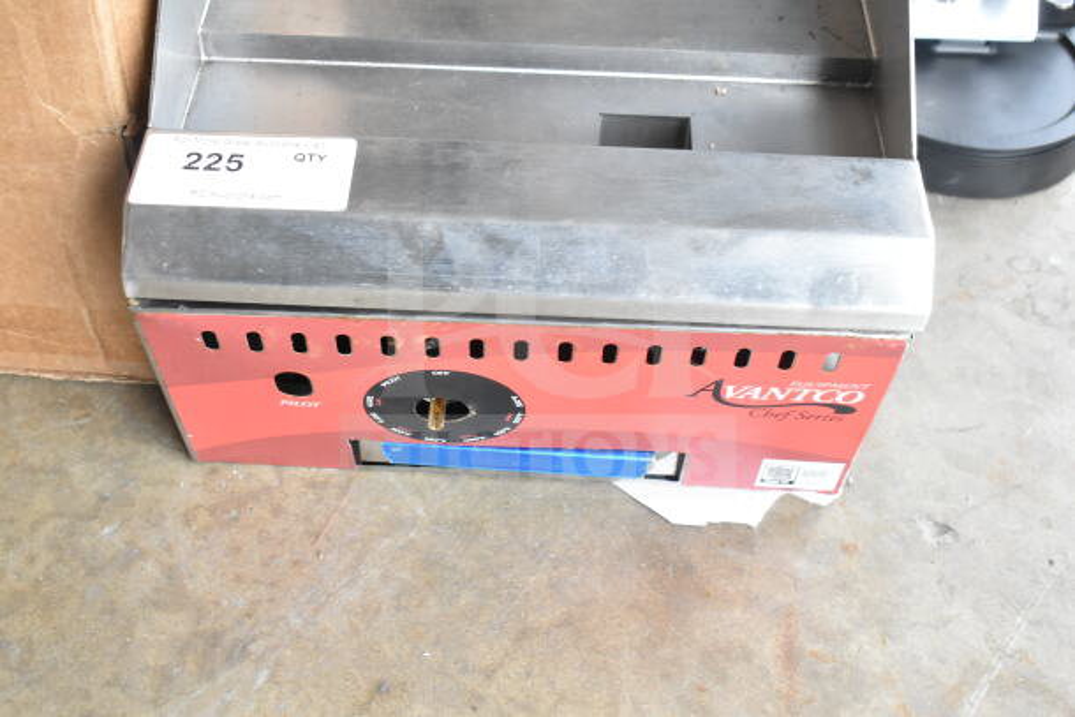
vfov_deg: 26.5
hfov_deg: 38.9
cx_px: 538
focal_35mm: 51
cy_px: 358
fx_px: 1523
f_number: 6.3
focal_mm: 34
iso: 1600
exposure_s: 1/160
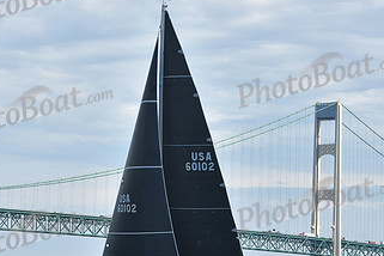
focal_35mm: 177
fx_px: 1888
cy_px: 156
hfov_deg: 11.6
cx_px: 176
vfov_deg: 7.8
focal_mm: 98
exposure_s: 1/800
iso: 250
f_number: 8
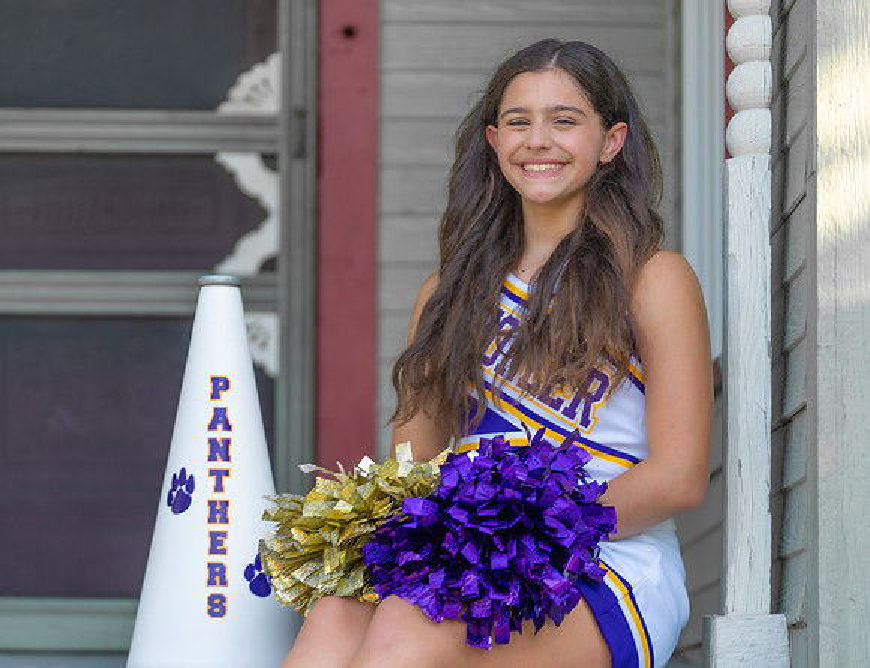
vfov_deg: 10.1
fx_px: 3792
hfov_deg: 13.1
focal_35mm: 150
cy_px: 334
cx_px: 456
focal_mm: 135
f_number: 2.8
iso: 125
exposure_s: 1/320
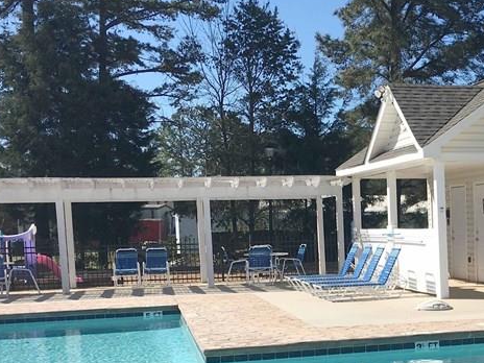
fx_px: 895
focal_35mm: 64
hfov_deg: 29.0
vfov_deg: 22.5
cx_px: 438
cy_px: 302
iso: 25
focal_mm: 4.15
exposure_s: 1/2198
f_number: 2.2
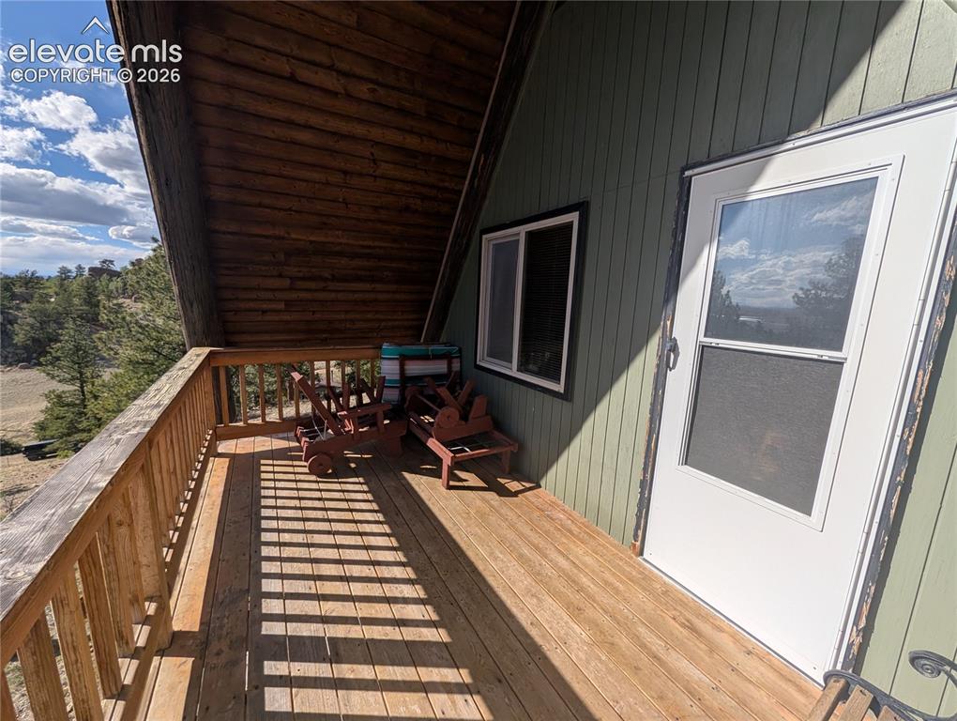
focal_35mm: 12
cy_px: 360
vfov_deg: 94.6
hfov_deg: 110.5
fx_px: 332
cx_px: 478
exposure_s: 1/4878
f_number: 1.7
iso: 55
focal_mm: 2.02
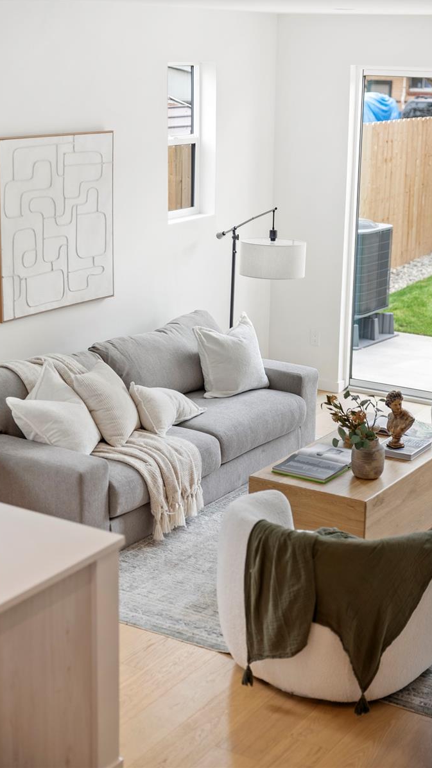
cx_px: 250
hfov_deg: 19.7
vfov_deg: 34.4
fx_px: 1242
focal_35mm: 61
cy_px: 383
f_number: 2.2
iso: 320
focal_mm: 58
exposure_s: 1/100
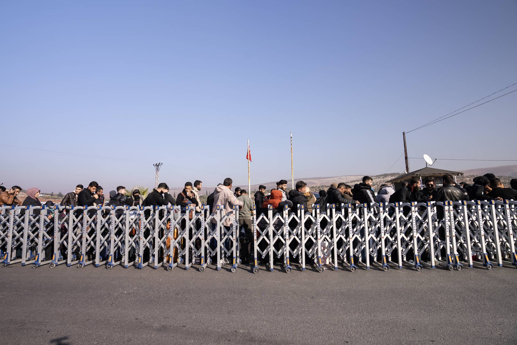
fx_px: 259
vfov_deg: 67.4
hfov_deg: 89.9
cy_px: 165
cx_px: 249
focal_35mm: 18
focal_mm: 17
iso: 80
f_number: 5
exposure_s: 1/125
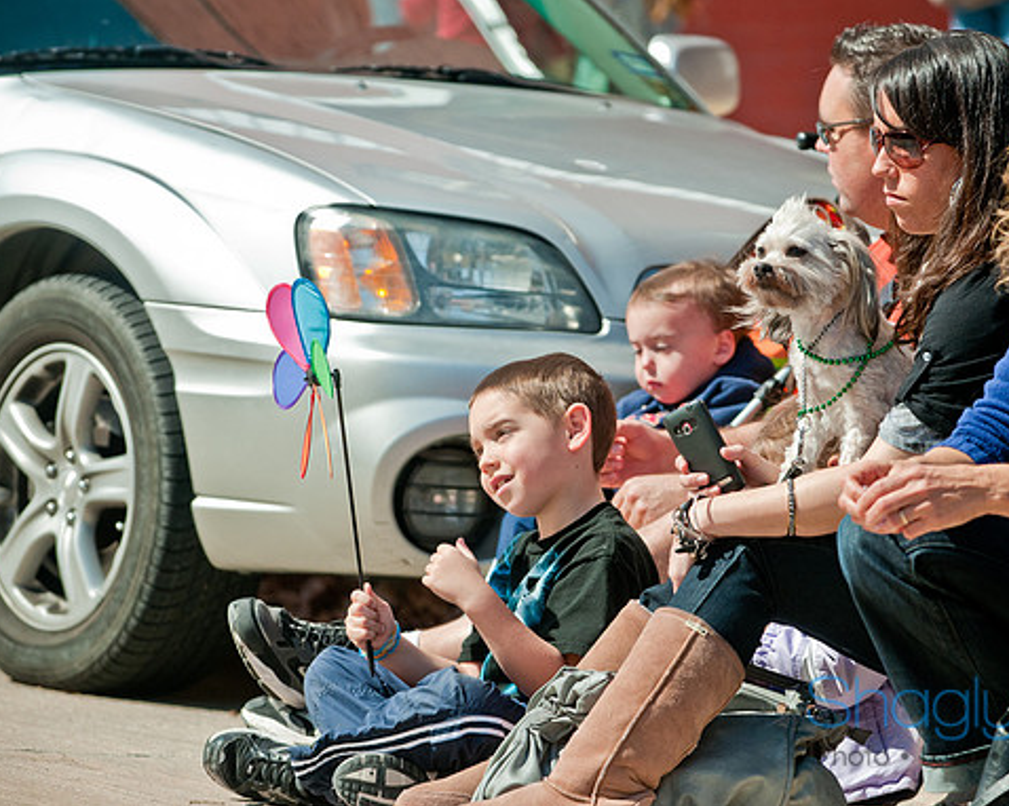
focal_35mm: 265
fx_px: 7897
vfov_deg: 5.8
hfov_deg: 7.3
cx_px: 532
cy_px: 404
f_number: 4
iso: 400
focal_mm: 155
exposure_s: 1/2500
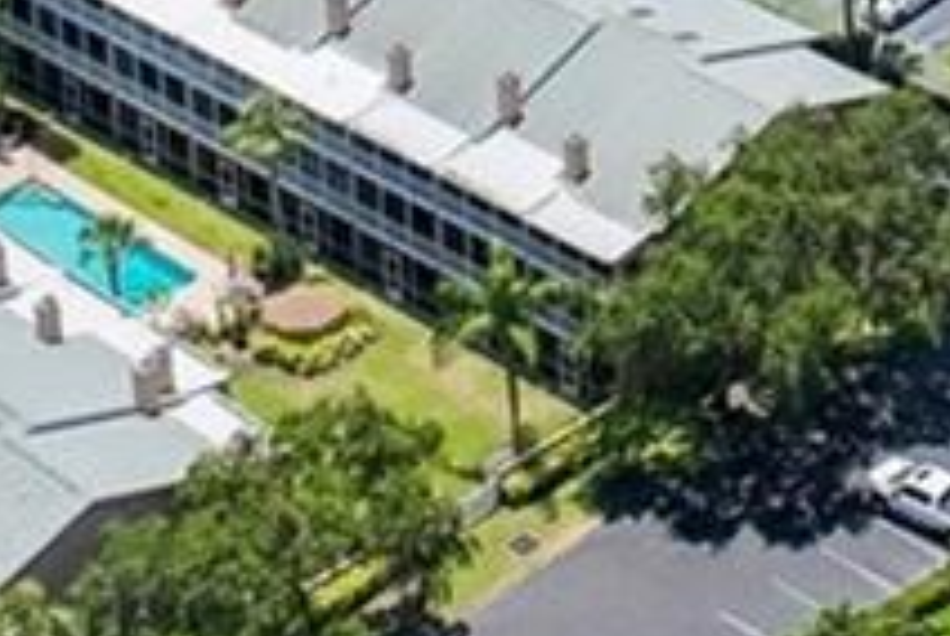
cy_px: -1012
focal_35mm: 188
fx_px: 4968
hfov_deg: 10.7
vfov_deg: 6.8
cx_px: 1246
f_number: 2.8
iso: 400
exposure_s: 1/8000
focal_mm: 12.3
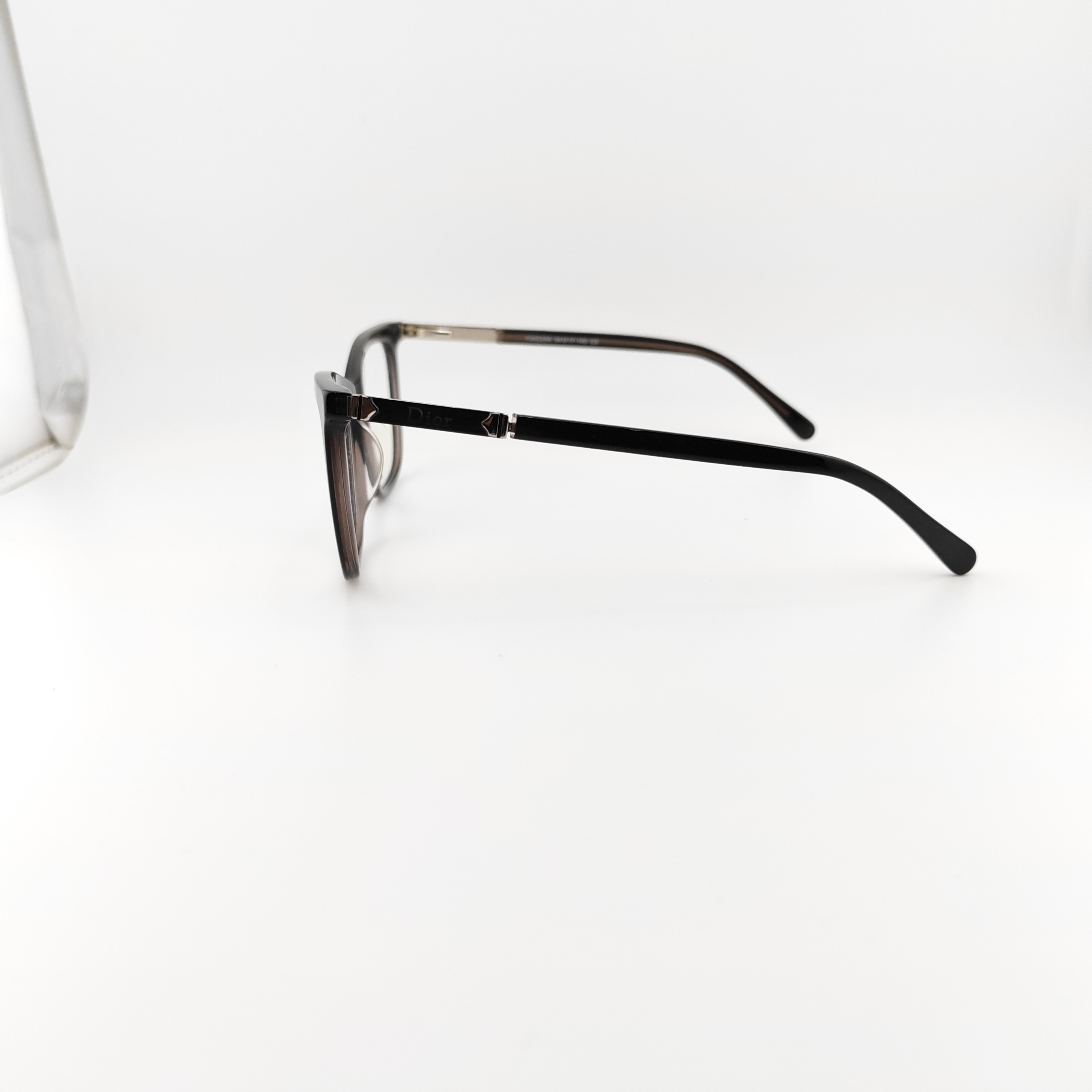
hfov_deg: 55.6
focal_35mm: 29
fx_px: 1035
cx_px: 561
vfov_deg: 55.6
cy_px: 545
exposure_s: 1/400
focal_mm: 6.12
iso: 1000
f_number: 1.9
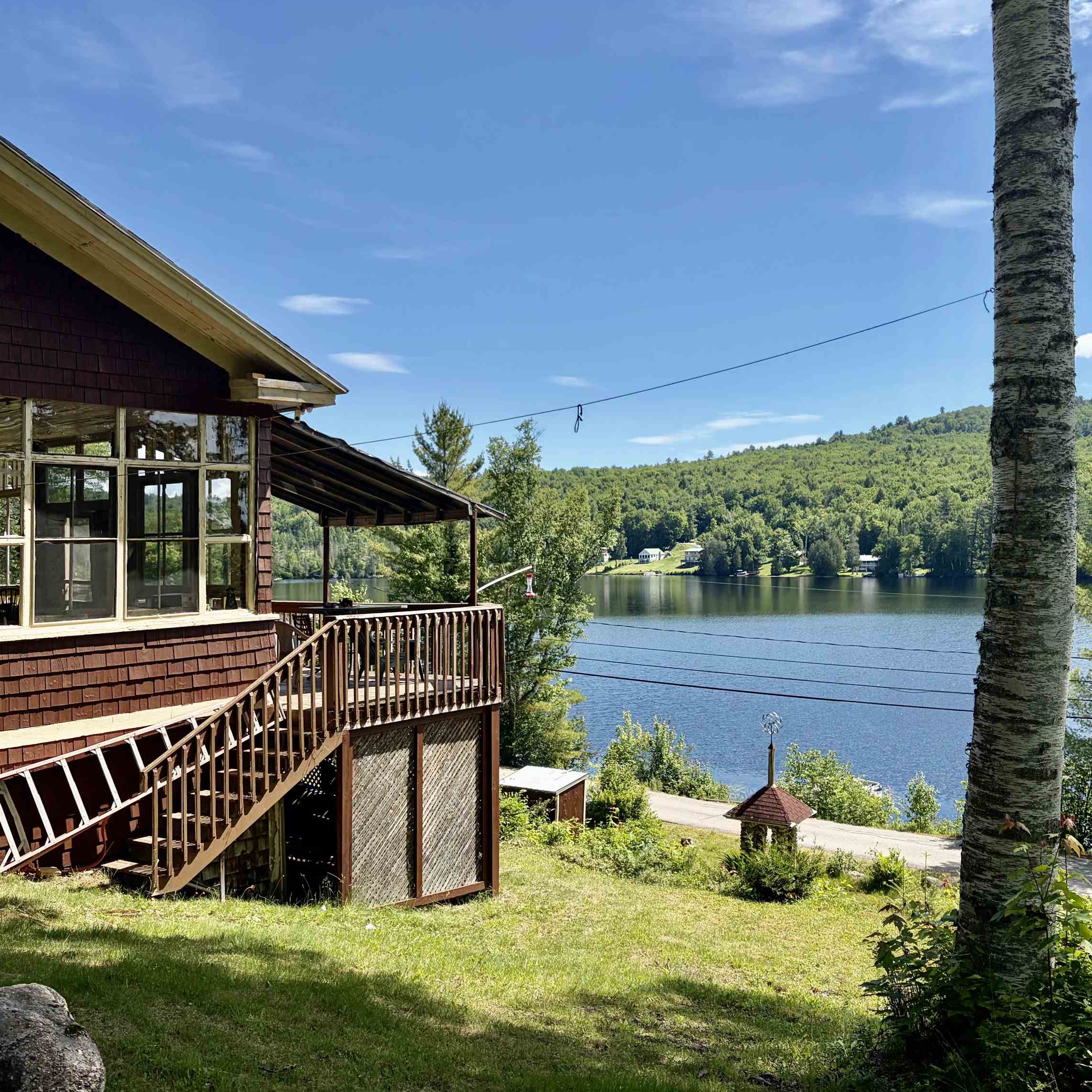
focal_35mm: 31
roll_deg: +0.4
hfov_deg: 52.0
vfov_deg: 52.5
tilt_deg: +1.0
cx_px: 674
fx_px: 1106
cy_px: 547
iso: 64
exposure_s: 1/3623
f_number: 1.6
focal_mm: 5.96
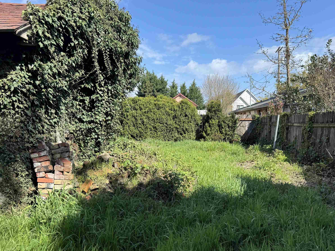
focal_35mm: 31
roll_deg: +0.3
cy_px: 144
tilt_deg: -3.8
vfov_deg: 45.3
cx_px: 173
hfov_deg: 58.3
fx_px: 300
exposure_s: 1/1980
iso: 80
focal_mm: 6.86
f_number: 1.78
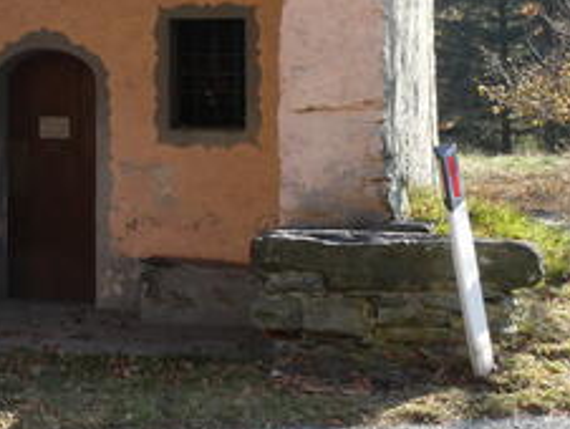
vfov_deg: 14.7
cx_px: -101
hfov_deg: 18.8
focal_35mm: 99
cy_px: -25
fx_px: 1632
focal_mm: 6.3
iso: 80
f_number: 4.5
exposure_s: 1/100
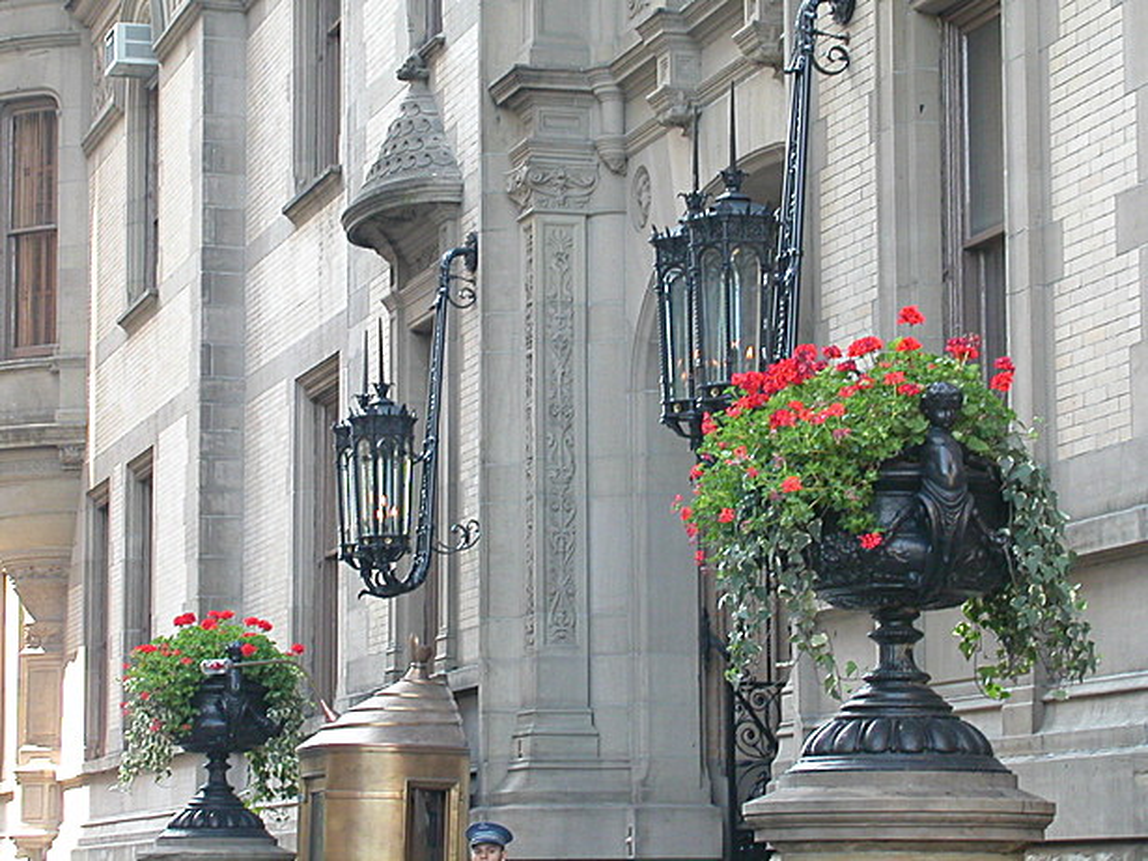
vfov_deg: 13.3
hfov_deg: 17.7
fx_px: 3680
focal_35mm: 111
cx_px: 574
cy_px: 430
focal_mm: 16.8
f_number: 4.8
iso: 141
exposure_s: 1/39.4
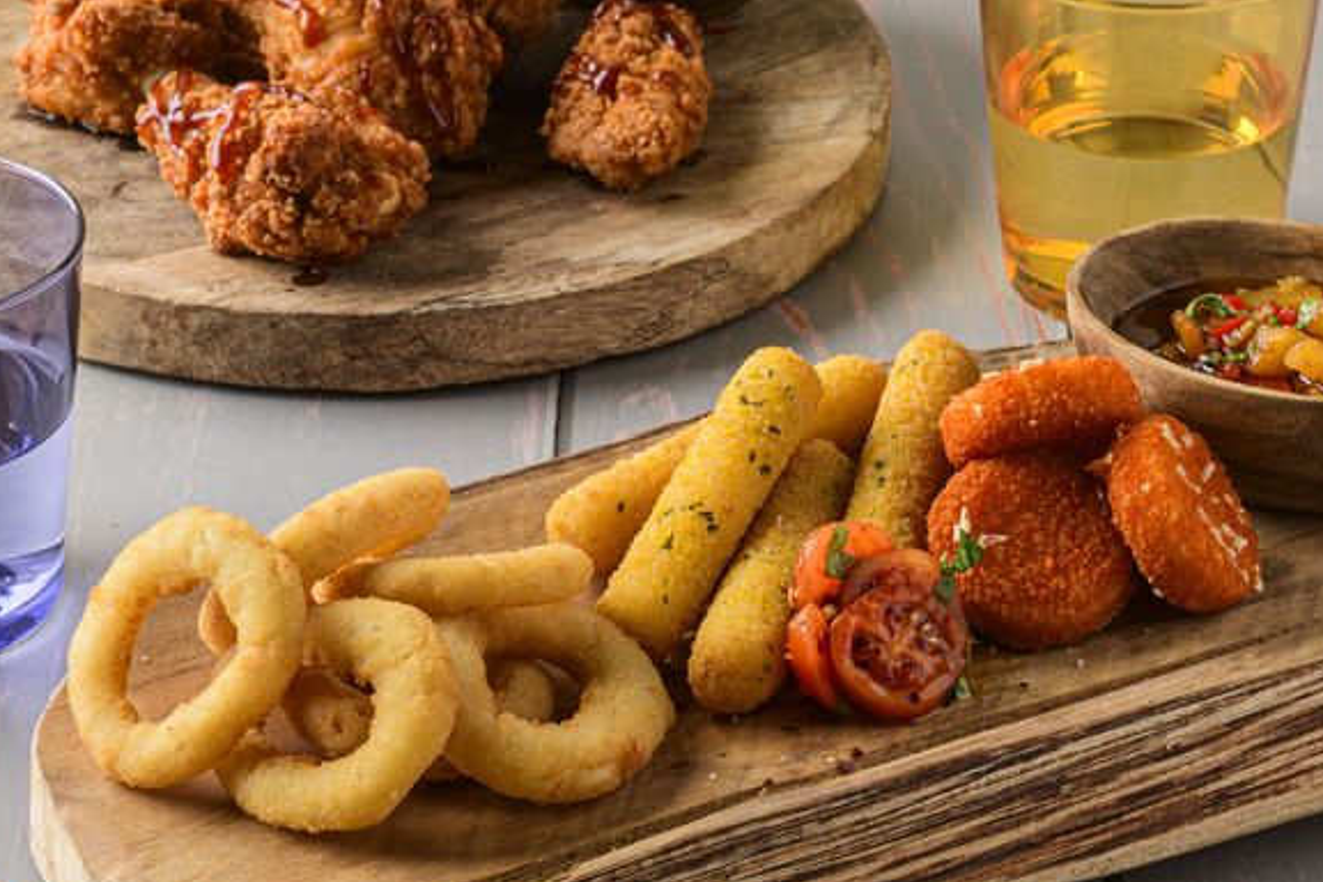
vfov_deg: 8.9
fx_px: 5696
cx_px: 560
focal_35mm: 155
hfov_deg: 13.2
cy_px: 439
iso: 125
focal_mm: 62
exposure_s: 1/100
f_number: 11
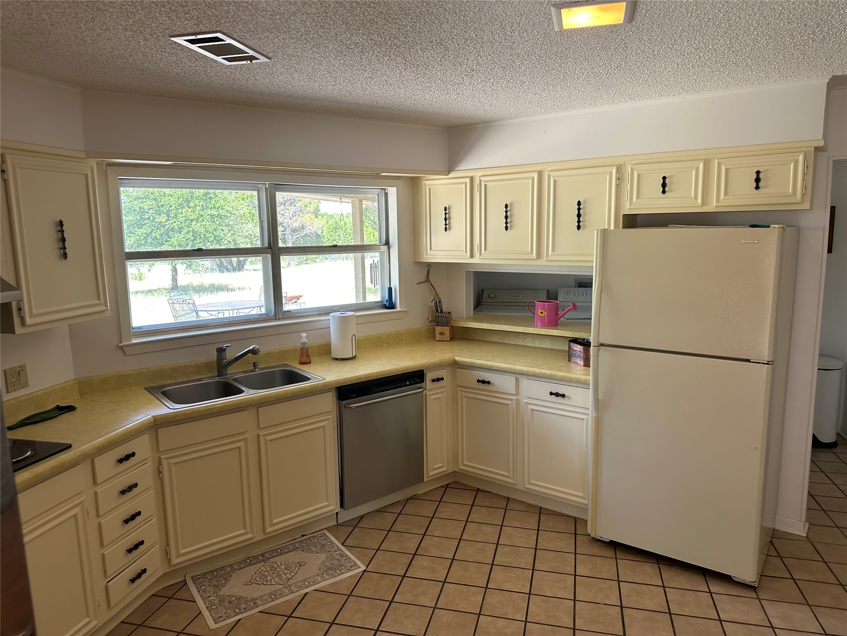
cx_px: 424
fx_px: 587
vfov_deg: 56.8
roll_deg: +1.1
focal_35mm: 24
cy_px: 318
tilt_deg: -7.5
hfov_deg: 71.6
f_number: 1.78
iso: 100
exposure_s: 1/142
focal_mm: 6.86
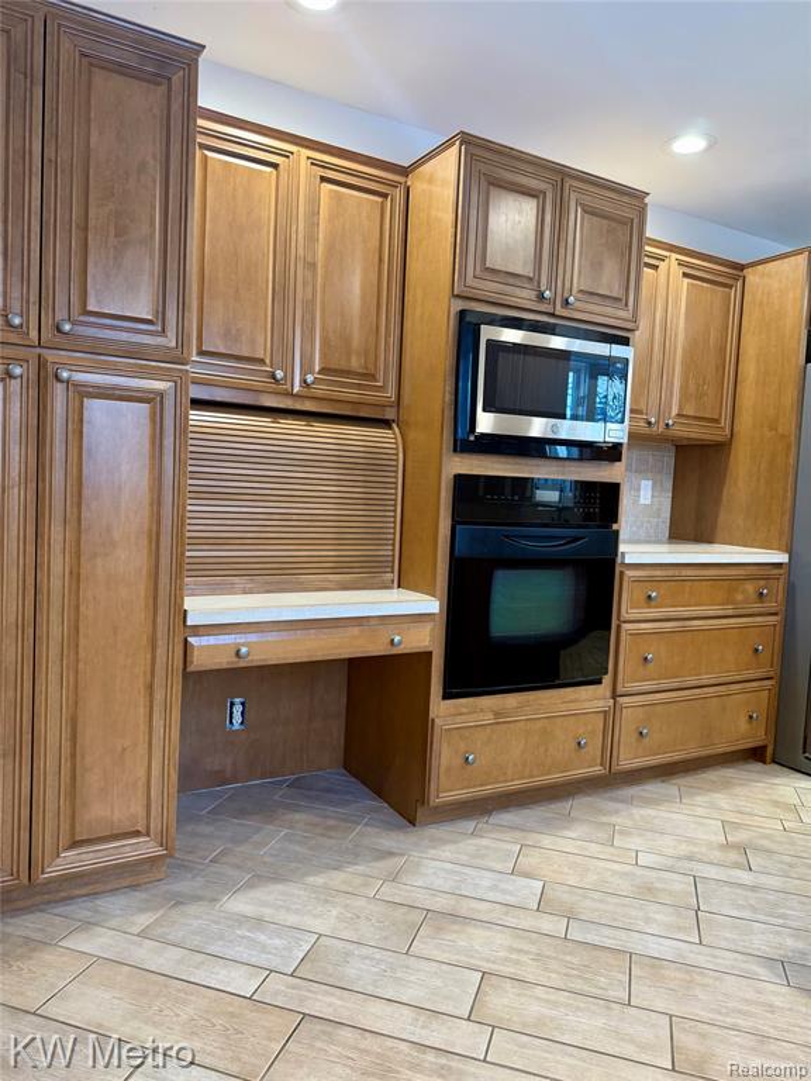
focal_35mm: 24
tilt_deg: -3.4
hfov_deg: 56.8
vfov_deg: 71.6
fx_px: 750
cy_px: 540
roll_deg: -3.3
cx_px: 406
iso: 200
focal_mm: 6.76
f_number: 1.78
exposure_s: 1/91
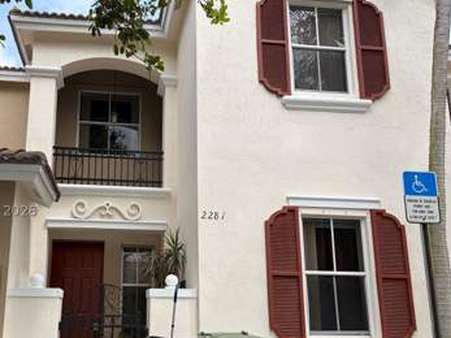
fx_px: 469
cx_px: 156
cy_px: 211
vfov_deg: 39.4
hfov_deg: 50.6
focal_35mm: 36
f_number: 1.6
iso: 50
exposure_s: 1/2075
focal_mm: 5.96
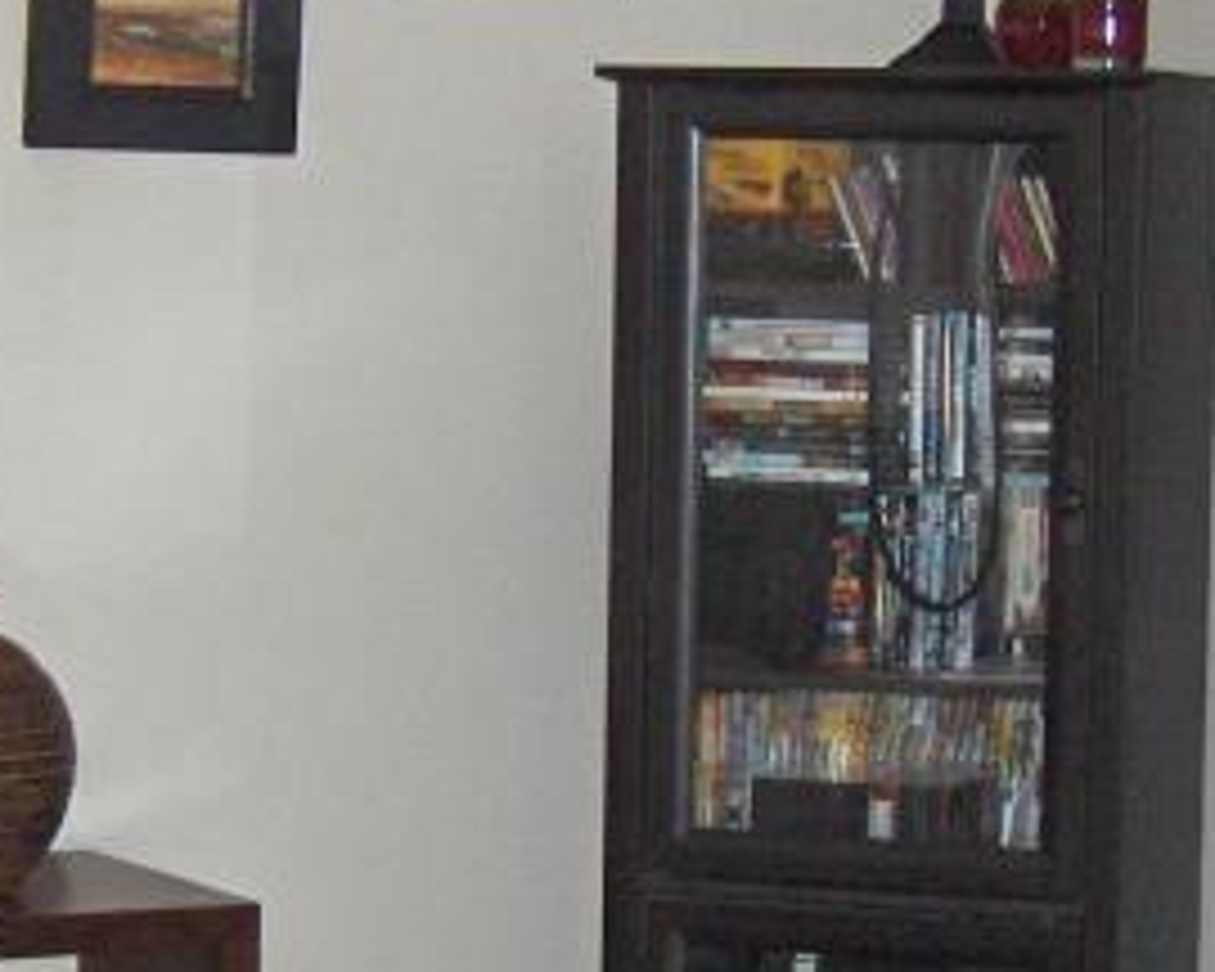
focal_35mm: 144
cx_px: 569
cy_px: 614
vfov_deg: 10.7
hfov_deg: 13.4
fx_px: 5178
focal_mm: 8
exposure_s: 1/60
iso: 100
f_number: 2.8
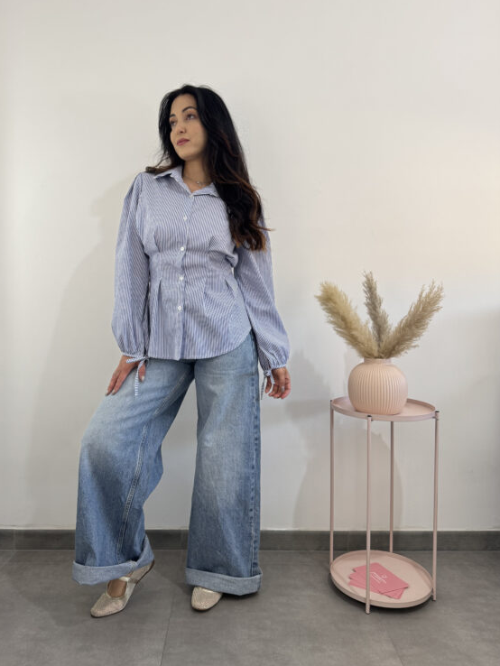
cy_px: 313
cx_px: 231
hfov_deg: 53.0
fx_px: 500
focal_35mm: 26
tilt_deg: -0.7
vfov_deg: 67.2
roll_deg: -0.5
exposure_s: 1/100
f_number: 1.78
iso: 160
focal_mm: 6.76
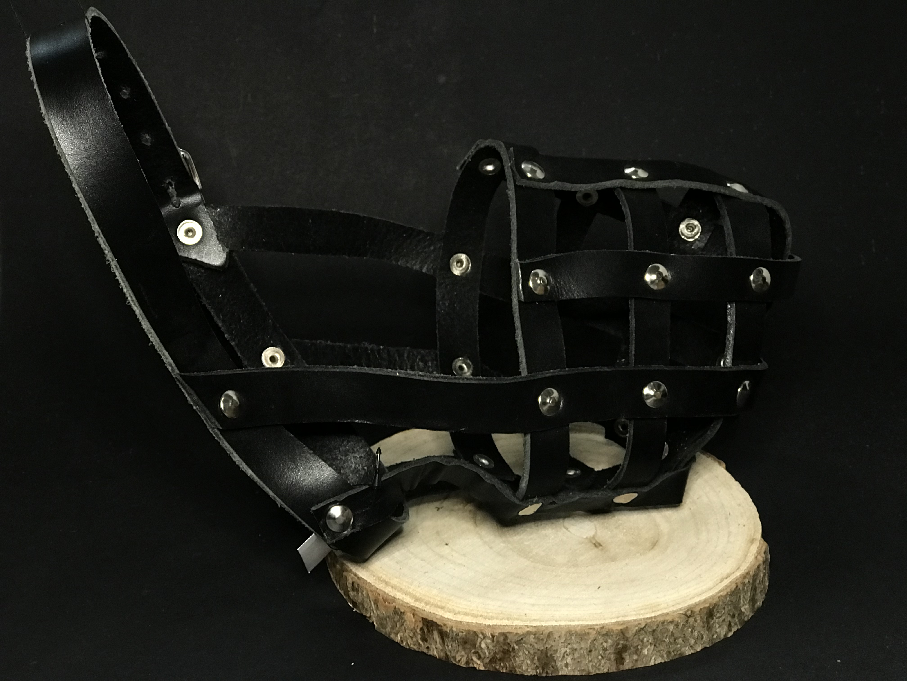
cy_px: 340
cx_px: 454
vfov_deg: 25.7
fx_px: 1494
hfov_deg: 33.8
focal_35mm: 57
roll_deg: +1.6
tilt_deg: -20.3
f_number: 2.8
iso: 500
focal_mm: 6.6
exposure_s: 1/50
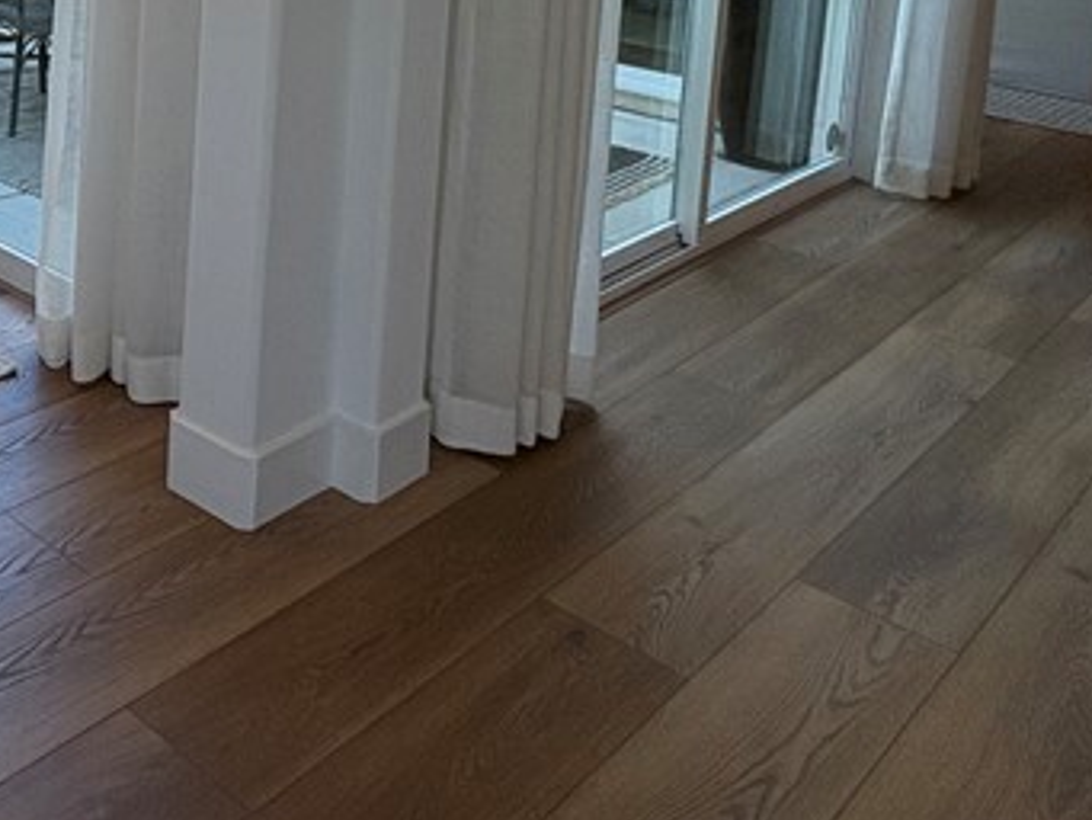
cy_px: -138
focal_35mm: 42
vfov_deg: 29.9
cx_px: -118
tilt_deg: -5.7
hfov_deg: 37.3
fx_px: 1325
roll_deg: -1.3
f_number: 2.2
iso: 50
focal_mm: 2.22
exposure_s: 1/399
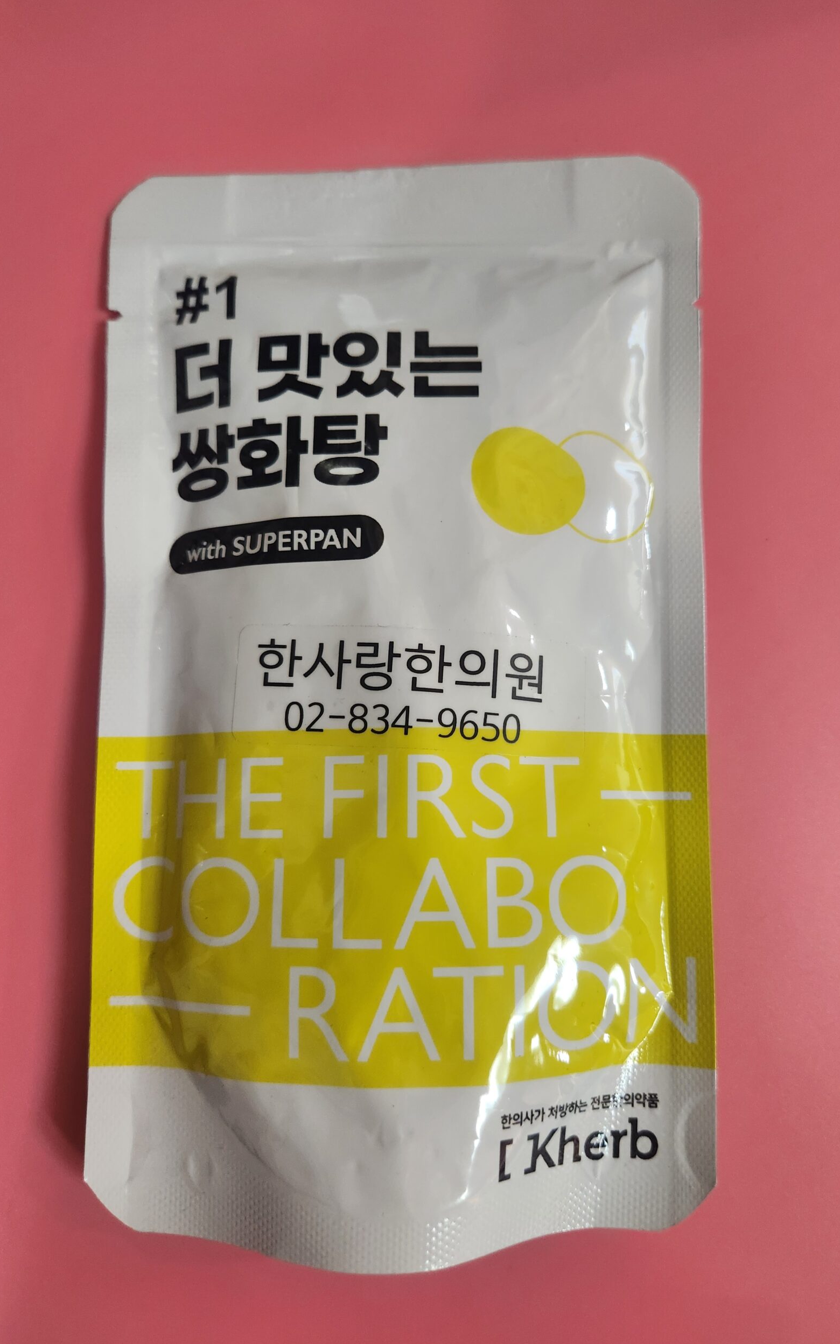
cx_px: 459
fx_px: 916
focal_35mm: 25
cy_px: 662
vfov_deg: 72.5
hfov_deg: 49.2
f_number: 1.8
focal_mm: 5.4
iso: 160
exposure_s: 1/120
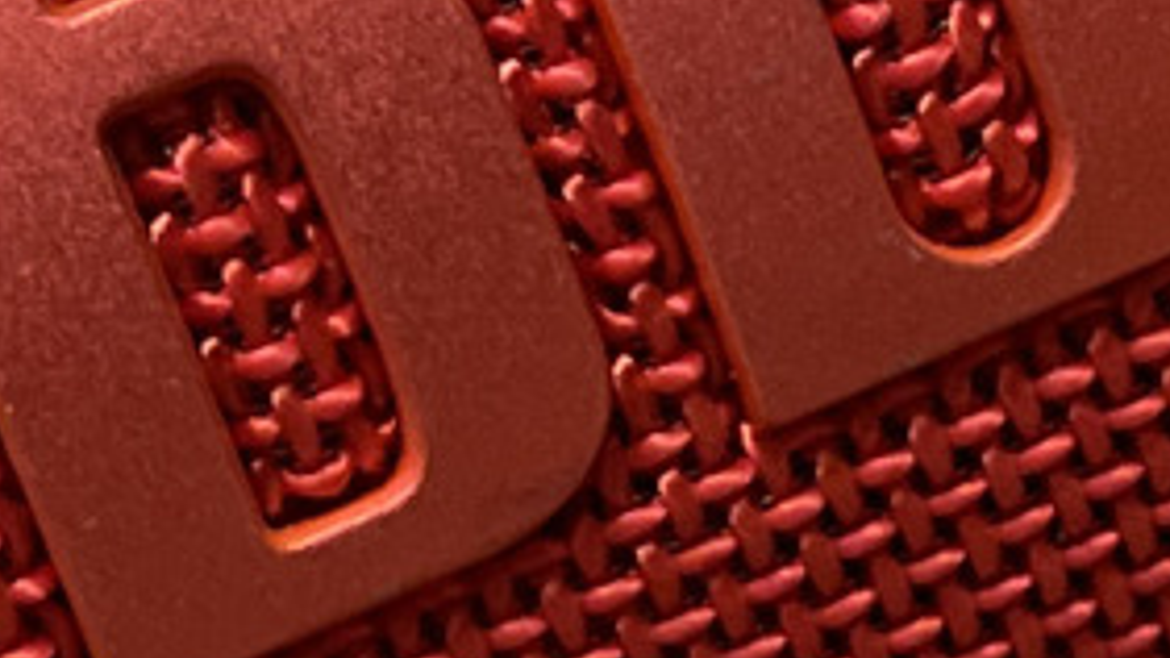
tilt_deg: -18.6
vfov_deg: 6.3
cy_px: 208
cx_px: 183
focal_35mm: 194
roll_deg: +20.4
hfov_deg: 11.1
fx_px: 6018
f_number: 1.6
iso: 500
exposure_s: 1/33
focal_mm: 5.1
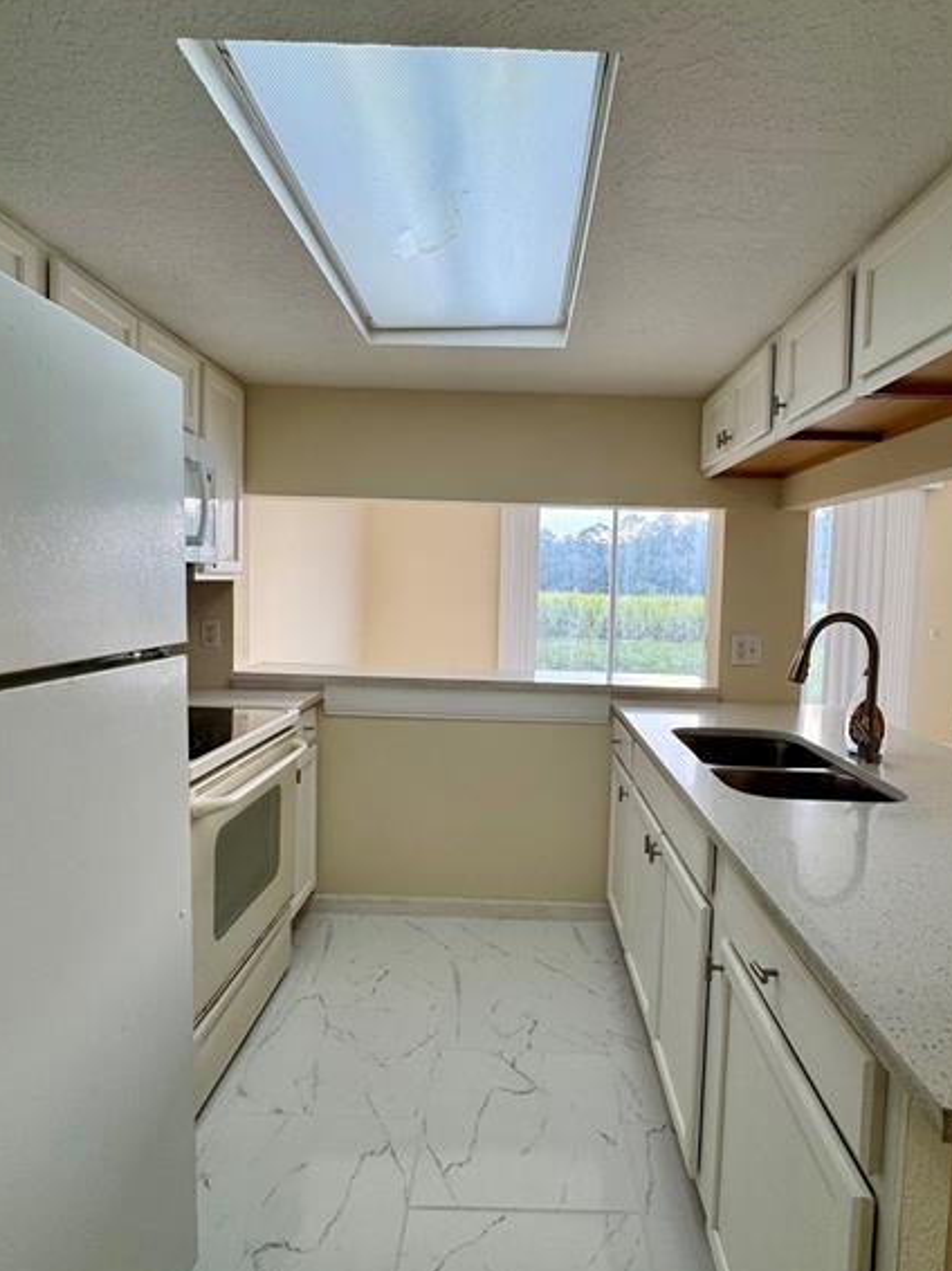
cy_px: 622
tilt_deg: -3.7
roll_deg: -1.5
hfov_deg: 68.5
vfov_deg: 84.7
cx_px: 516
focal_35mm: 19
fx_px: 697
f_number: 2.2
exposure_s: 1/120
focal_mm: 2.22
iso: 64
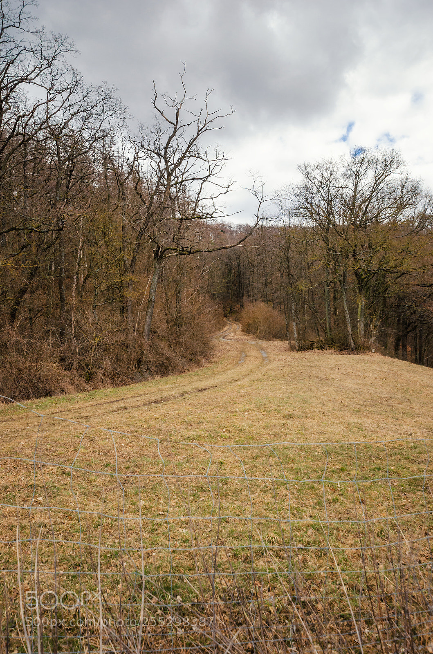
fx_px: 544
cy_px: 327
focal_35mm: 30
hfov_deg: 43.4
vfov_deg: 62.0
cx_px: 216
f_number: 8
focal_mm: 20
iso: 400
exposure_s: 1/320
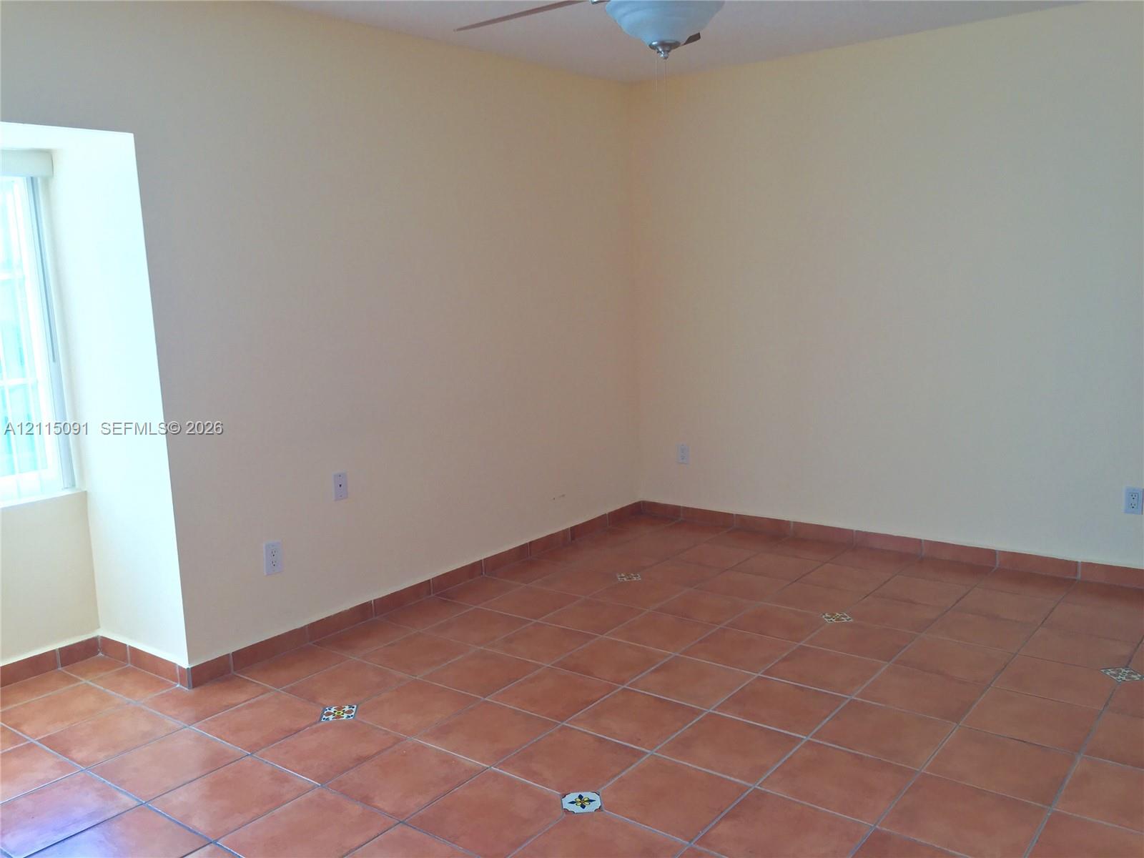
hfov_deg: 61.7
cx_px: 572
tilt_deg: -8.9
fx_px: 958
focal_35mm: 29
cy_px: 429
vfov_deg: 48.2
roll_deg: +1.3
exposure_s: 1/60
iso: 40
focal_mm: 4.15
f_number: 2.2
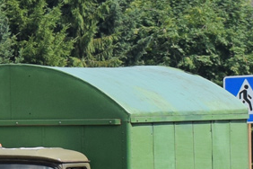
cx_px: -61
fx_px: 2066
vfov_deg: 4.7
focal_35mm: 294
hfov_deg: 7.0
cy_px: 129
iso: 200
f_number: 9
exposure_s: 1/320
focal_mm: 46
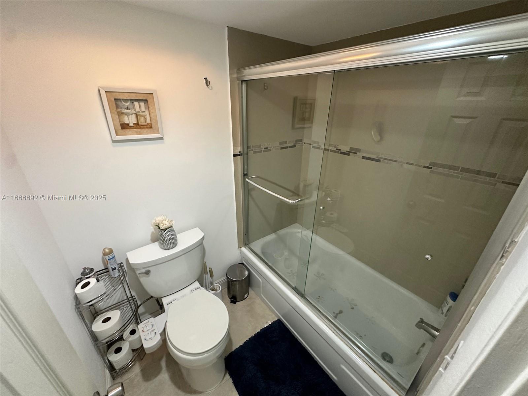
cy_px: 198
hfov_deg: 102.1
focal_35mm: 14
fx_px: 214
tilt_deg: -24.0
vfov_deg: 85.7
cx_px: 264
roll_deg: -0.9
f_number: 2.2
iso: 320
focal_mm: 2.22
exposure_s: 1/60
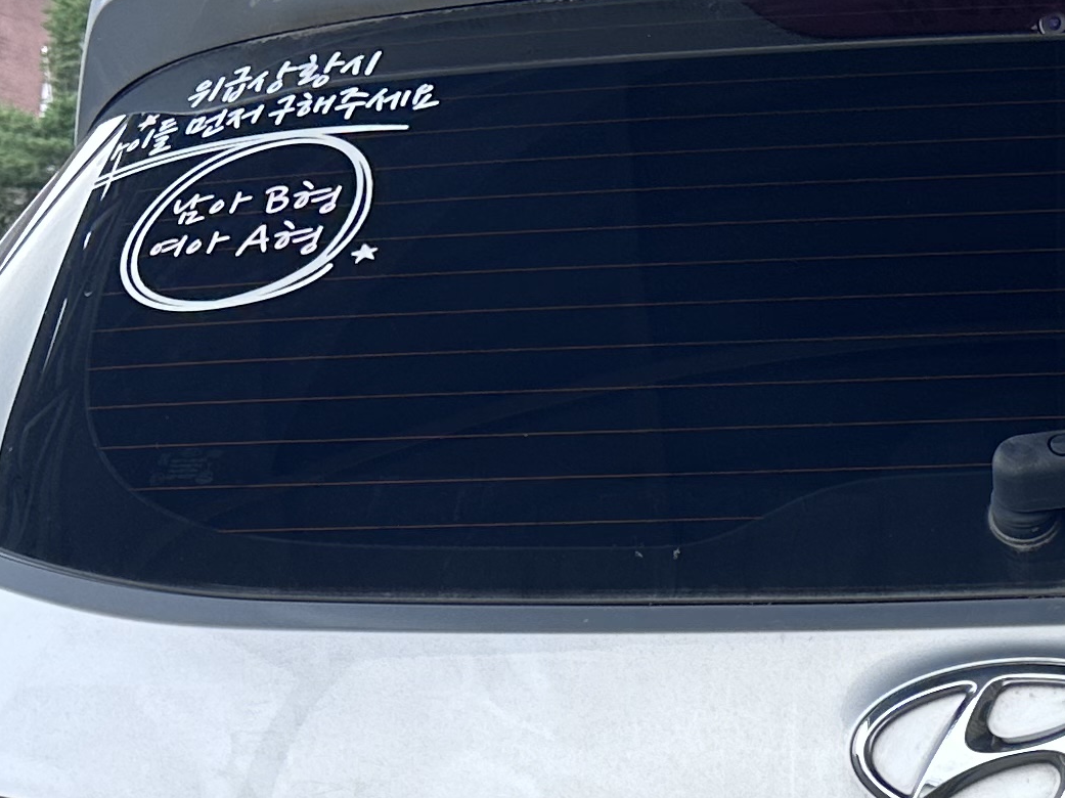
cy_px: 1151
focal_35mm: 93
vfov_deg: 14.9
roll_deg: +1.4
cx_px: 996
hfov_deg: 20.6
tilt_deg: -10.8
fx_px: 2860
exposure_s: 1/971
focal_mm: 6.86
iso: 80
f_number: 1.78
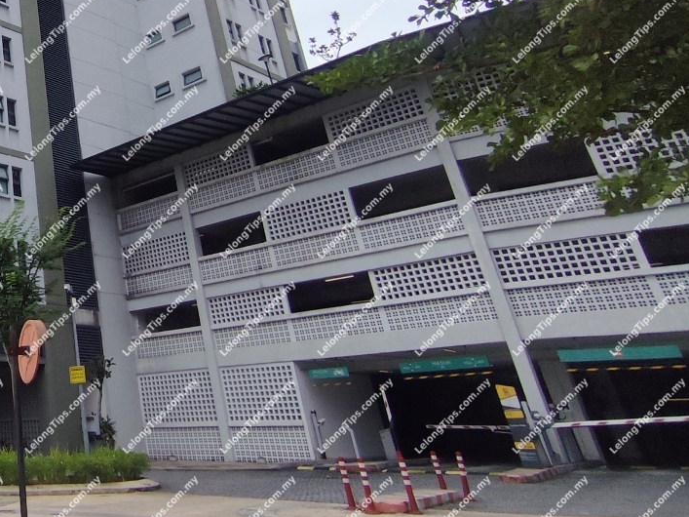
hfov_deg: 44.0
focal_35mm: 34
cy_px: 39
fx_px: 677
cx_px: -34
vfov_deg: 38.5
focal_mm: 1.65
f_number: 2.2
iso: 50
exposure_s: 1/3660
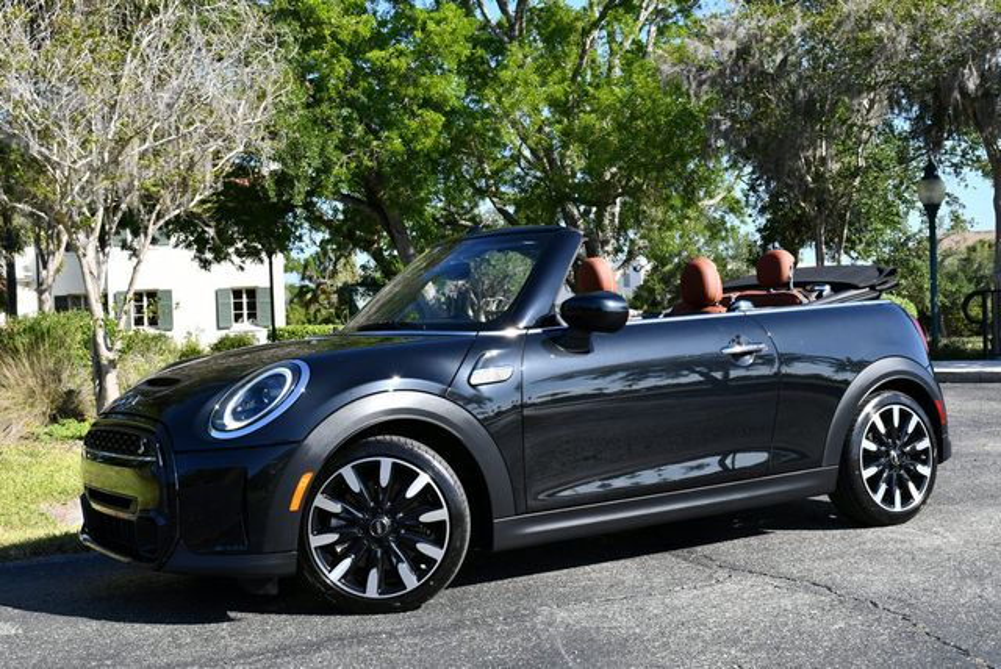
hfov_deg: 41.1
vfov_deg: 28.1
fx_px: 1336
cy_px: 334
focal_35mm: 48
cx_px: 500
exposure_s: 1/250
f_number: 8
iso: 160
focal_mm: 24
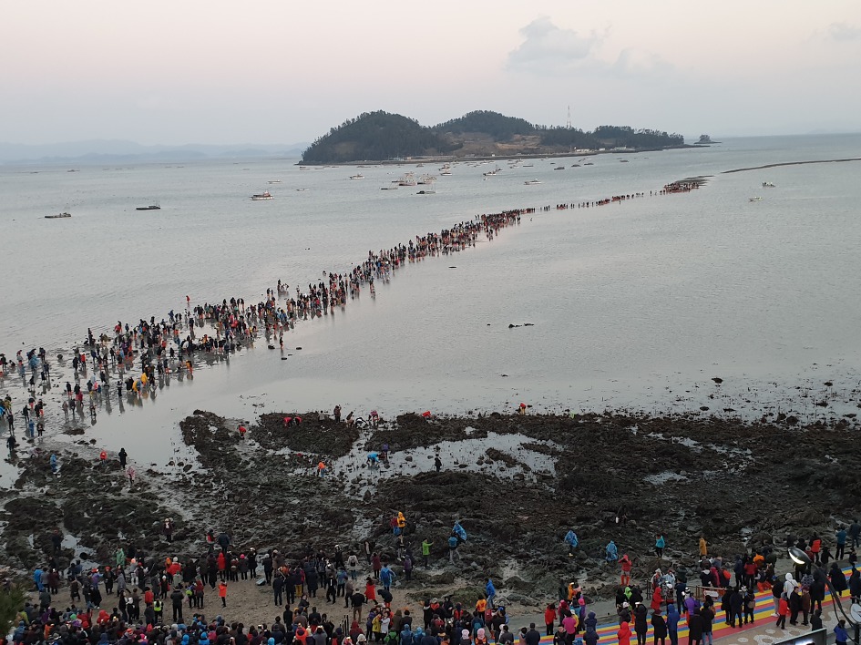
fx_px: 646
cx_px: 430
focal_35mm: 26
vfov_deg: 53.0
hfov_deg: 67.3
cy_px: 322
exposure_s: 1/60
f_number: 2.4
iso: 160
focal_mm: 4.3
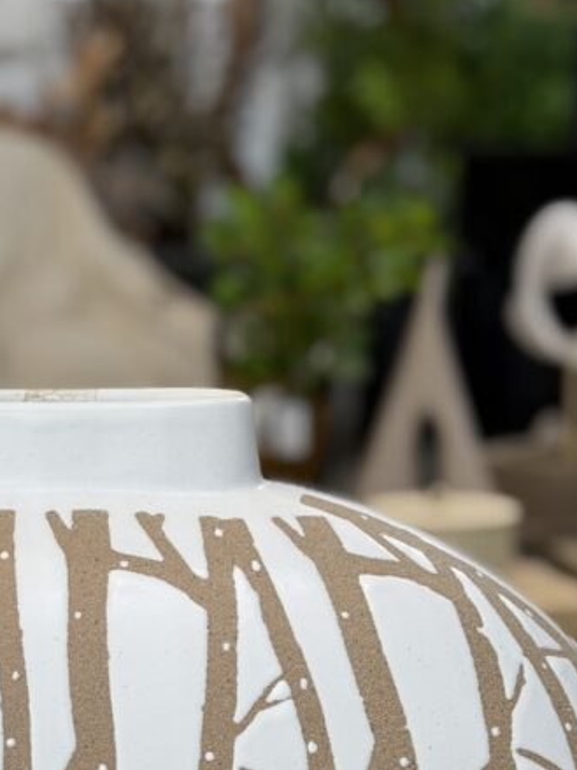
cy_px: 770
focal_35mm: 112
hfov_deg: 13.1
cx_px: 53
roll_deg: +0.5
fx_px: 2490
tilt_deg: -14.4
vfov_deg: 17.2
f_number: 1.78
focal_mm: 6.76
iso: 80
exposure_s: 1/120
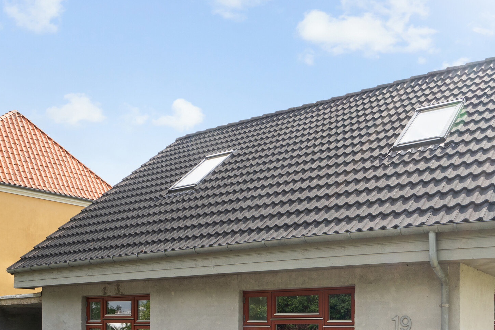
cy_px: 299
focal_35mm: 33
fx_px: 454
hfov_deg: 54.6
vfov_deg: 37.3
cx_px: 370
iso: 250
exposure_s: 1/160
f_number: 11
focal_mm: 16
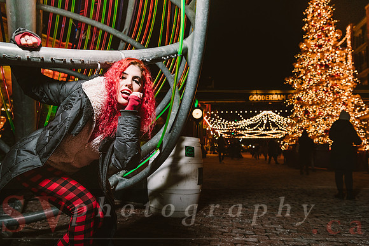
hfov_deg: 72.4
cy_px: 123
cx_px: 184
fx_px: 252
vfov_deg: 52.1
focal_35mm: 25
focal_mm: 24
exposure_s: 1/30
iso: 800
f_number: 3.5
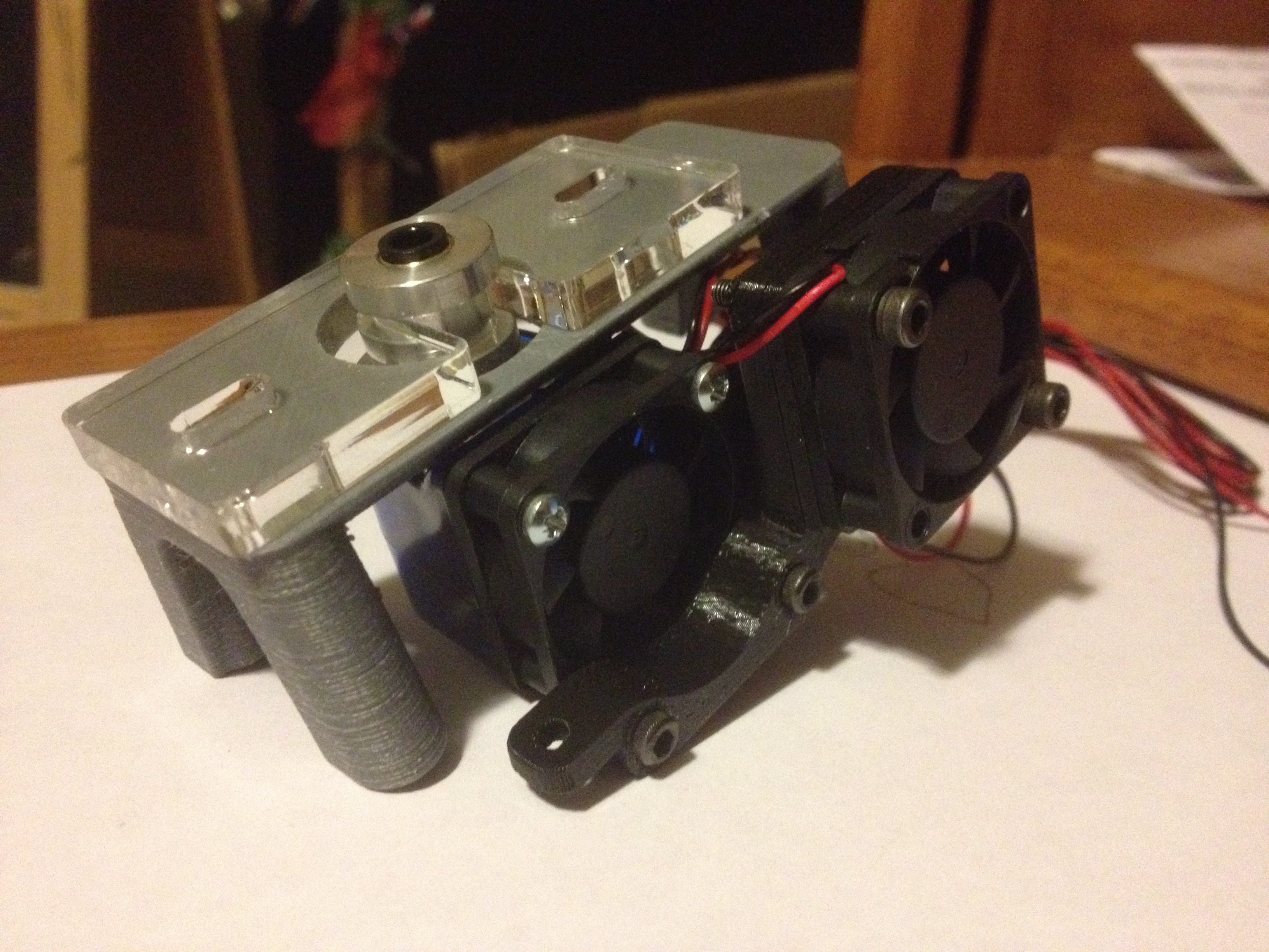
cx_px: 634
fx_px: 1283
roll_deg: -3.9
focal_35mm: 35
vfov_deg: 40.7
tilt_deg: -25.1
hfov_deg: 52.6
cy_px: 476
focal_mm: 4.28
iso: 800
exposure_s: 1/15
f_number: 2.4
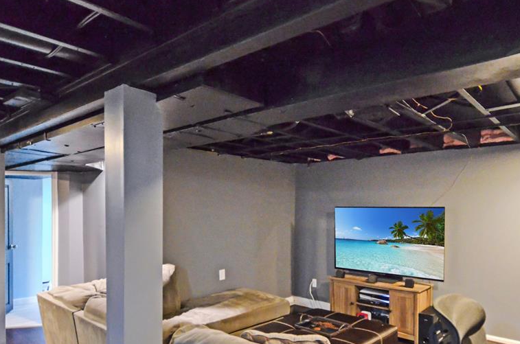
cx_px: 324
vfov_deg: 54.0
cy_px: 194
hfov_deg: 74.2
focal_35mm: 23
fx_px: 336
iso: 3200
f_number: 4.2
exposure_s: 1/15
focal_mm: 11.5
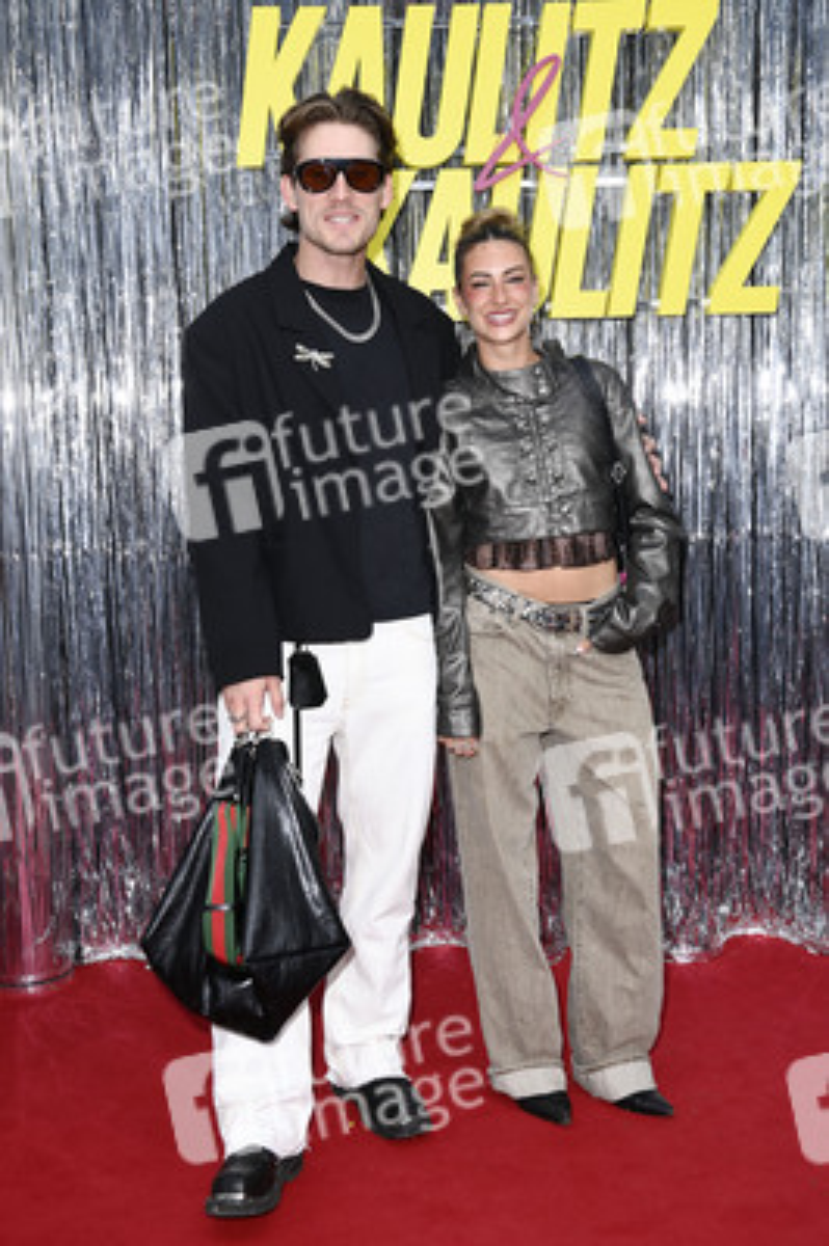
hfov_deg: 28.0
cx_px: 414
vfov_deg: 41.1
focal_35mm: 48
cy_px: 623
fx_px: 1661
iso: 400
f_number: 5.6
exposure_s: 1/320
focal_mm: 48
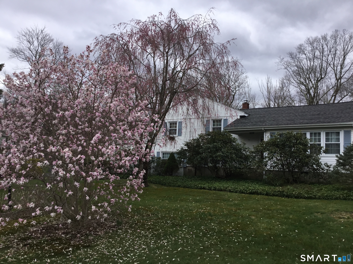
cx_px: 176
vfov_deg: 45.4
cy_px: 132
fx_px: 316
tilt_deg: +7.8
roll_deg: -2.8
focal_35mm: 31
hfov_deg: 58.4
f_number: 2.4
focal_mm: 3.3
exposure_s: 1/566
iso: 25
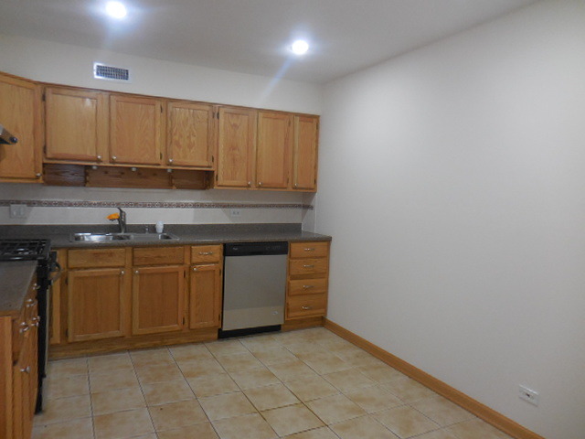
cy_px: 220
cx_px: 292
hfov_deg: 69.4
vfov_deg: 54.9
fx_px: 422
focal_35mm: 25
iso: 320
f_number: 3.3
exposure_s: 1/30
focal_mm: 4.5
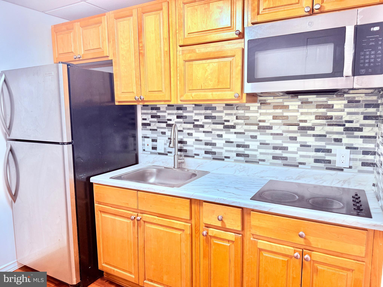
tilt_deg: -7.2
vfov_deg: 56.8
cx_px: 192
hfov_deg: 71.6
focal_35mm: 24
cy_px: 144
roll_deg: +1.1
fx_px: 266
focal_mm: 6.76
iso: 200
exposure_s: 1/60
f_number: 1.78
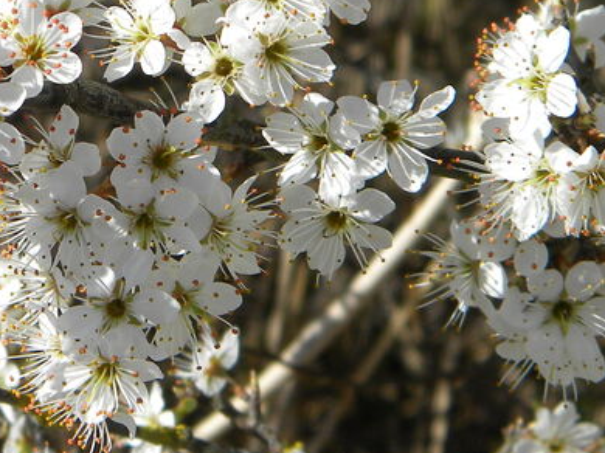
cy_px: 102
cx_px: 19
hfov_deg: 11.4
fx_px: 3004
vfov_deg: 8.6
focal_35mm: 172
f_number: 4.3
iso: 80
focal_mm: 12.2
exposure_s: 1/692
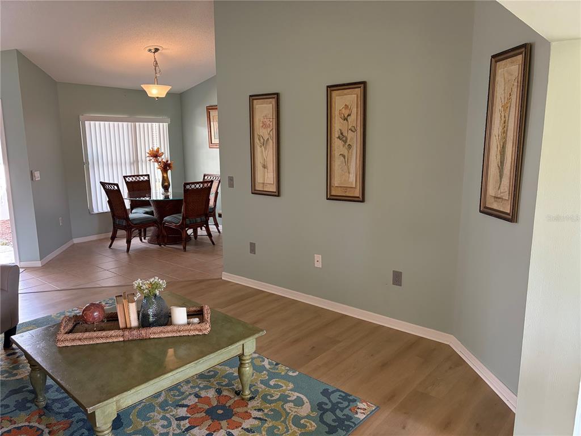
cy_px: 218
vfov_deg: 53.1
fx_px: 436
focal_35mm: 26
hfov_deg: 67.3
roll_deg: +0.9
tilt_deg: -9.7
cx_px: 290
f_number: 1.6
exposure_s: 1/120
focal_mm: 5.96
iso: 250
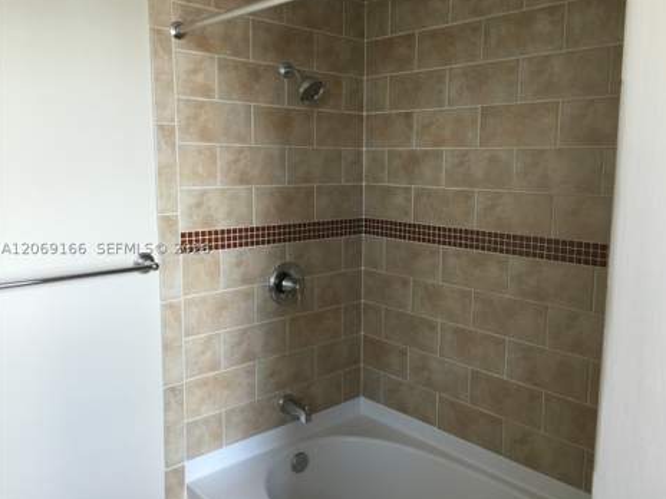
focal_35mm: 30
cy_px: 248
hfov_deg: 60.0
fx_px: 577
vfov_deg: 46.8
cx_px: 342
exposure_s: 1/30
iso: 50
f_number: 2.2
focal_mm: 4.15
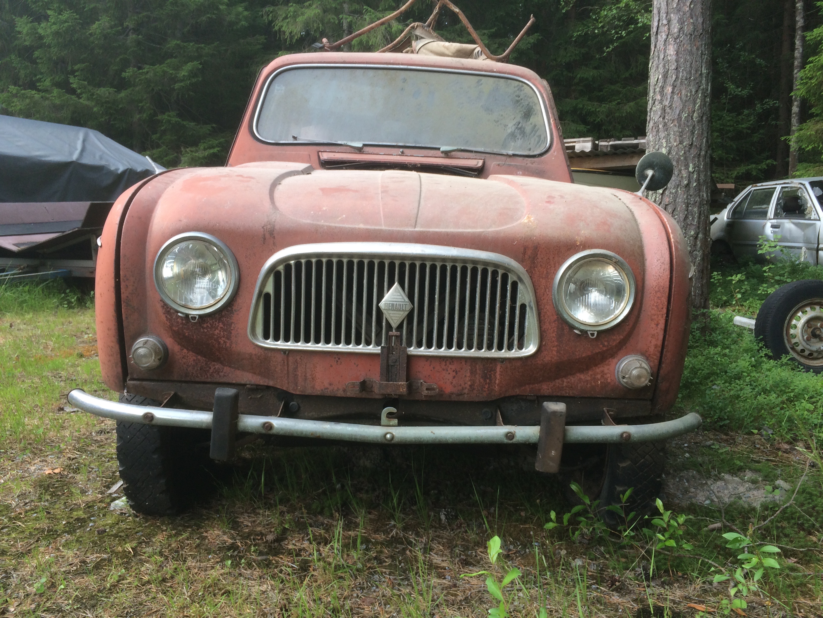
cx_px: 412
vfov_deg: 48.2
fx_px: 689
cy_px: 309
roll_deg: +0.5
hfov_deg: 61.7
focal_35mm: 29
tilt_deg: -6.2
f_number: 2.2
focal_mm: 4.15
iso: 50
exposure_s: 1/50
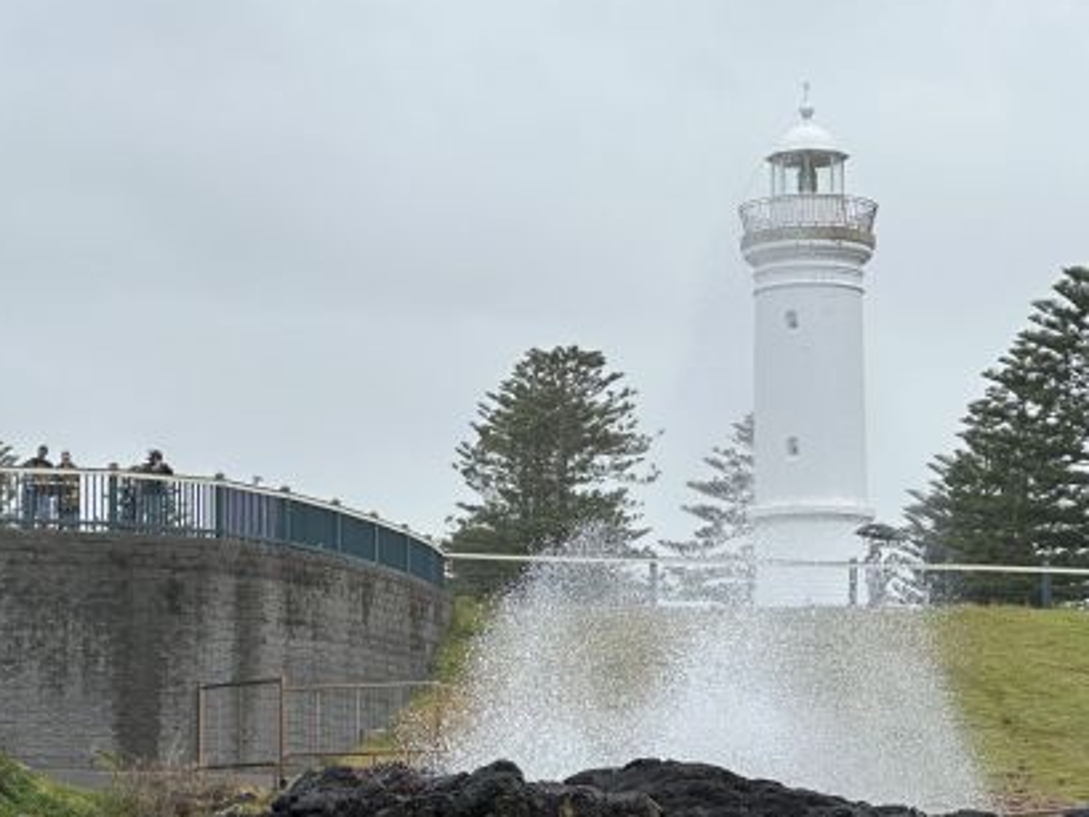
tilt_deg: +5.8
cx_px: 442
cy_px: 540
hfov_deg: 17.4
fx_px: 3556
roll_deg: -0.3
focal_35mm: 113
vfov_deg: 13.1
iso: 32
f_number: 2.8
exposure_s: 1/377
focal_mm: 9
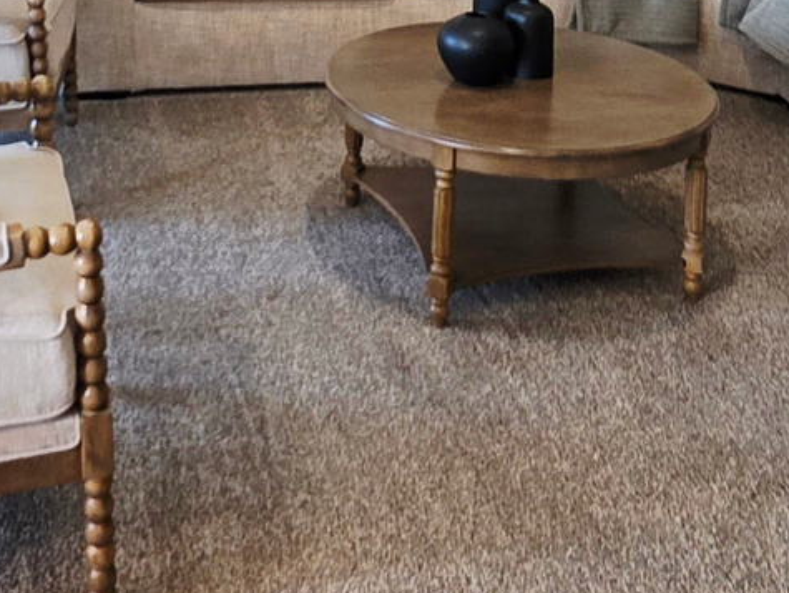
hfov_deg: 33.7
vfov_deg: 21.9
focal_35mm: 56
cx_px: 204
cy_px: -287
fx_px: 1277
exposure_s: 1/53.2
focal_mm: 2.2
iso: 64
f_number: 1.9
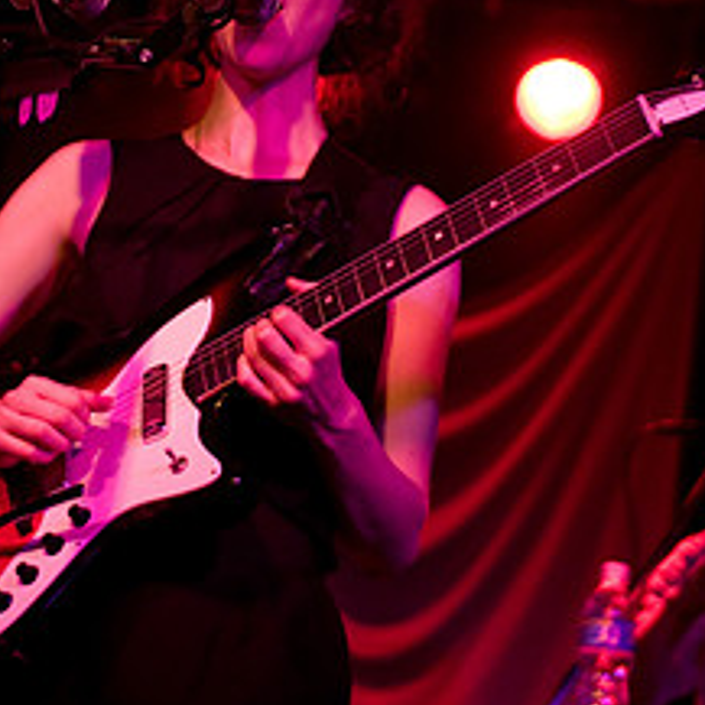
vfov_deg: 16.9
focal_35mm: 102
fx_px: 2350
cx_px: 133
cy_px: 141
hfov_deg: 16.9
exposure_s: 1/250
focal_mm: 30
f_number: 1.4
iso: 800
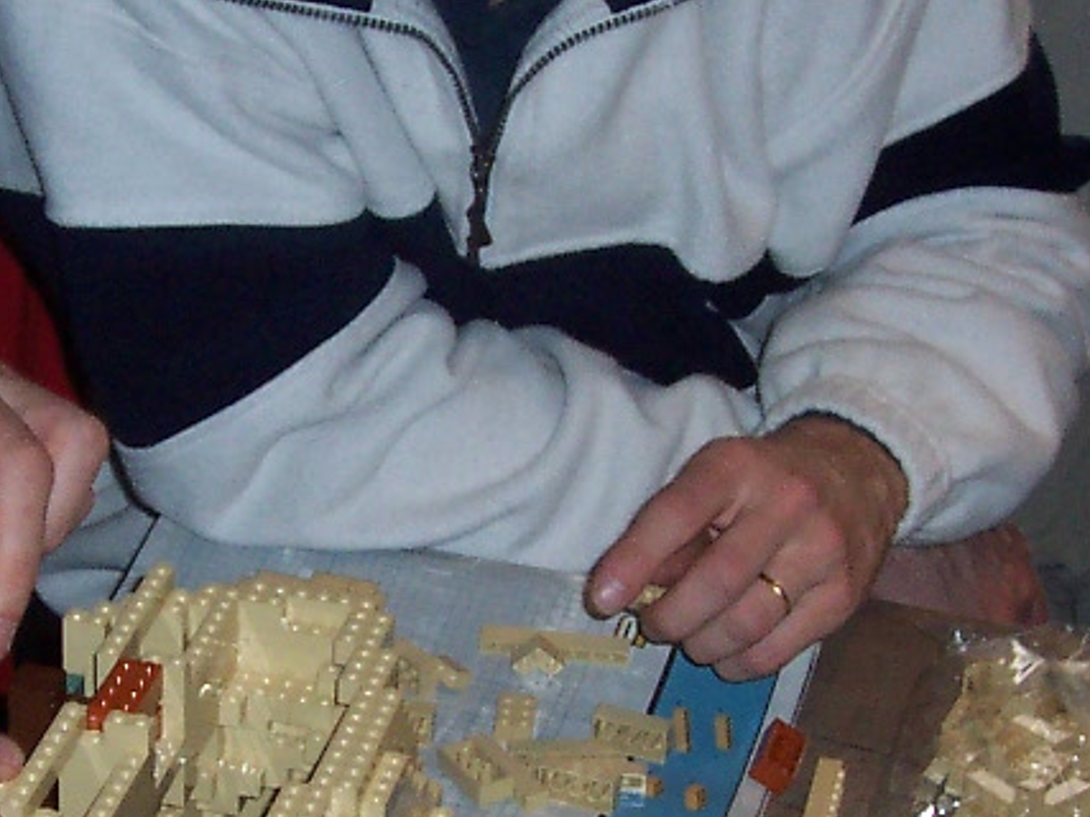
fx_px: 3274
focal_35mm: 104
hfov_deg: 18.8
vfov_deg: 14.2
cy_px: 569
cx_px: 314
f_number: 2.8
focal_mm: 5.6
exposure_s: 1/60
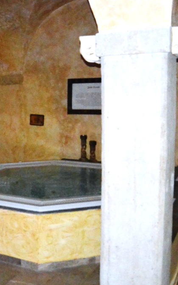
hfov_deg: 27.0
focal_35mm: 45
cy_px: 143
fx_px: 349
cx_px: 0
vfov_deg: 44.4
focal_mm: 11
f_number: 3.5
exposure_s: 1/15
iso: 3200
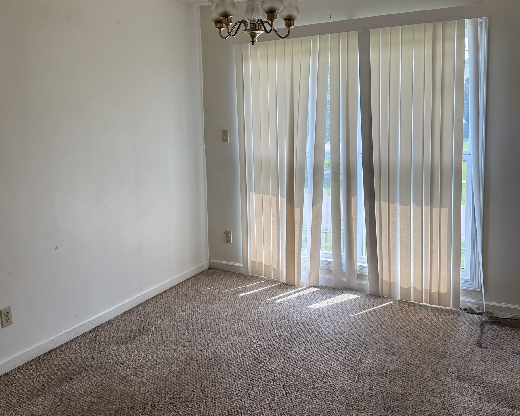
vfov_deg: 45.6
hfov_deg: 55.7
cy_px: 171
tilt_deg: -4.3
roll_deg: +0.8
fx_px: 492
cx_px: 260
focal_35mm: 32
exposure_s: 1/279
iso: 64
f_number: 1.78
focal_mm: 6.76
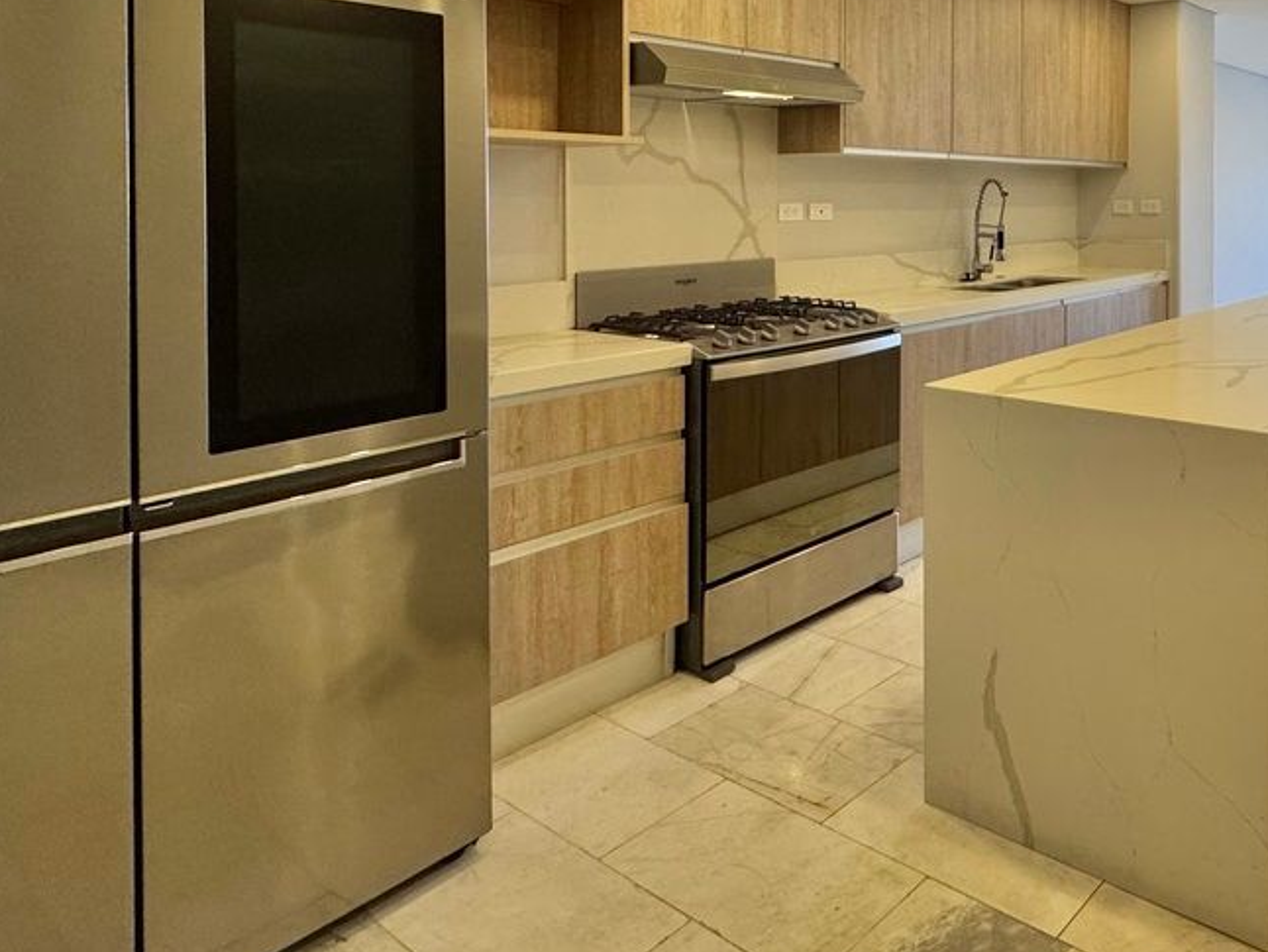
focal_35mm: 26
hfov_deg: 58.9
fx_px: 953
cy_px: 192
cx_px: 1107
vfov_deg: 50.0
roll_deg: -0.2
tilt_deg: +1.5
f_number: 2.2
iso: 250
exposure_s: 1/120
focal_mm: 2.22
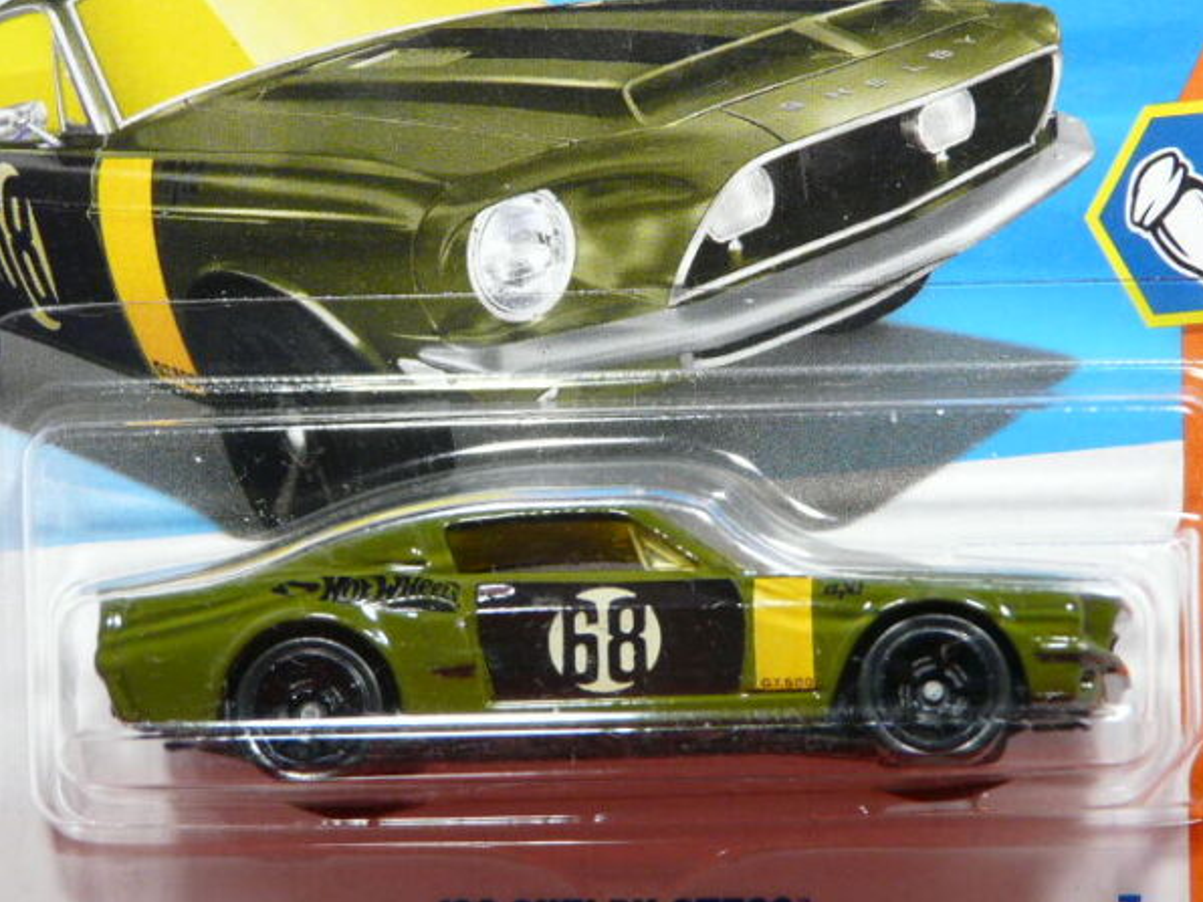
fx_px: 4970
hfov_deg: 13.8
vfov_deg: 10.4
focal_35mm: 143
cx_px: 604
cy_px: 452
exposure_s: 1/40
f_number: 3.6
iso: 200
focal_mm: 14.7
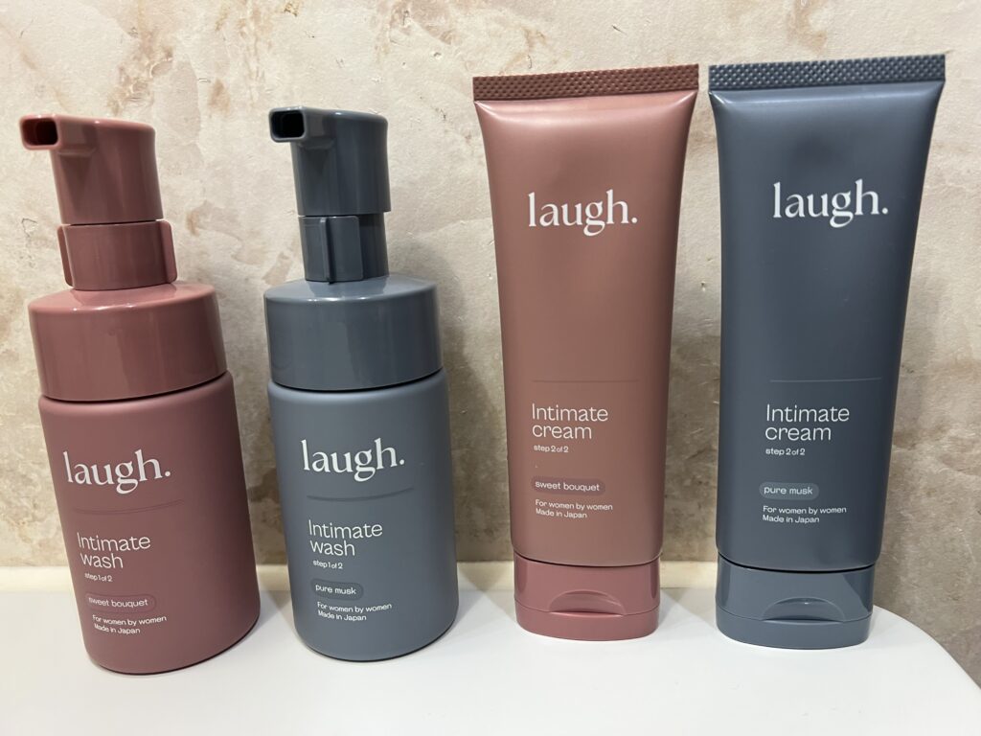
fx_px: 737
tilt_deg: -13.5
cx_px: 490
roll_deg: +3.4
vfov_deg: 53.1
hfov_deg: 67.3
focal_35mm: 26
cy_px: 368
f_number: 1.5
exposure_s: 1/50
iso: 125
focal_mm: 5.7
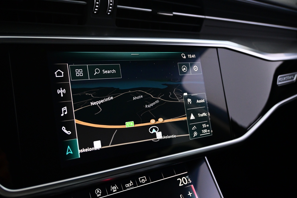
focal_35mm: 34
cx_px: 148
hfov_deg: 56.1
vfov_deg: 39.1
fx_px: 278
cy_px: 99
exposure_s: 1/40
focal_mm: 22.5
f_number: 4
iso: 2200
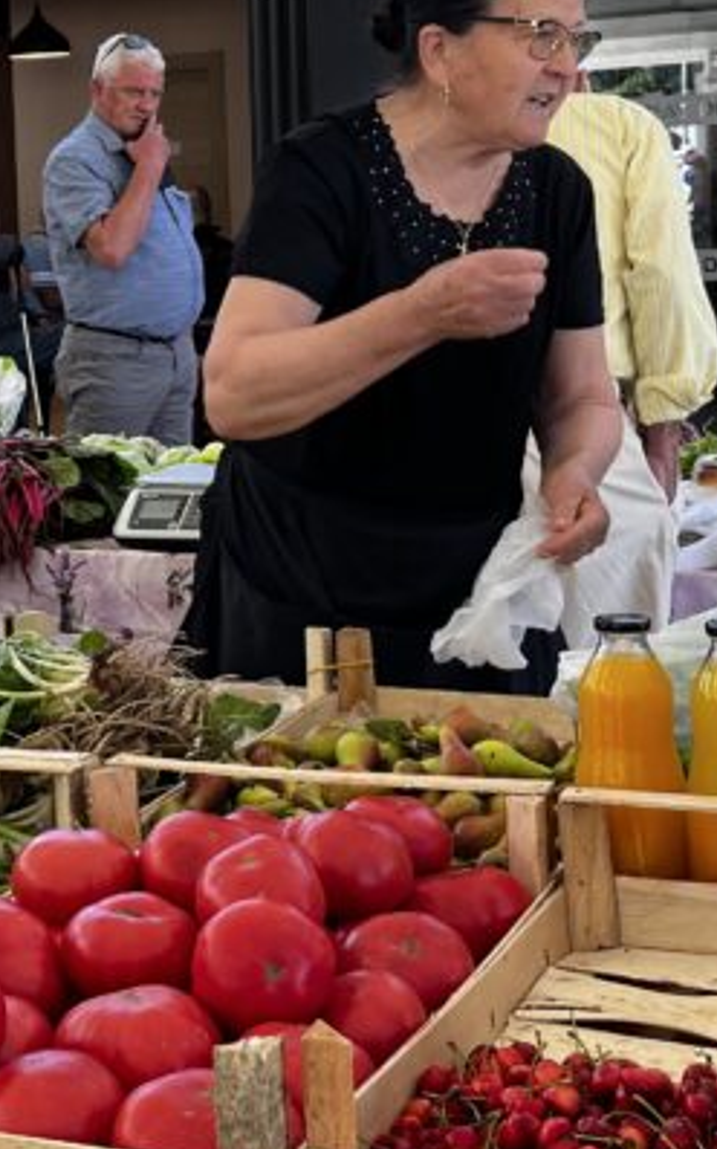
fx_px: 2221
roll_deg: +3.3
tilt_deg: -4.0
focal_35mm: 71
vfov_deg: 28.6
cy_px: 301
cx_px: 23
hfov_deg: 17.9
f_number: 1.6
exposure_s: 1/122
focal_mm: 5.1
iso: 32
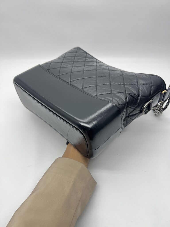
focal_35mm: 26
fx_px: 170
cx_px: 85
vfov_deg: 67.3
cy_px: 114
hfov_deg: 53.1
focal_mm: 5.7
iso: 64
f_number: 1.5
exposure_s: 1/100
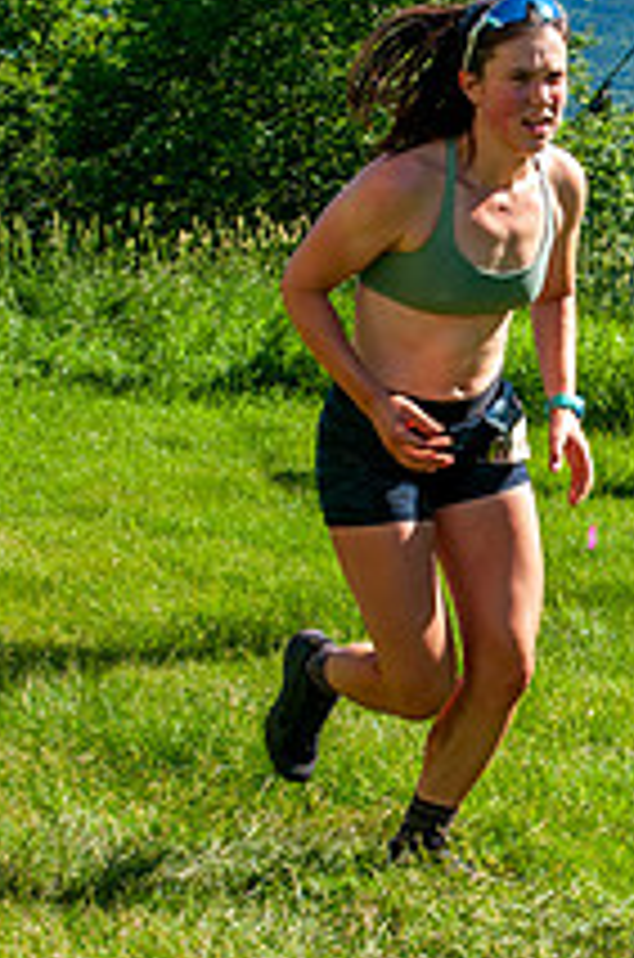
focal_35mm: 108
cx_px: 641
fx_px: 2867
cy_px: 508
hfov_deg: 12.5
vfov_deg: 19.0
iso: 200
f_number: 8
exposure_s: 1/400
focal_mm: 34
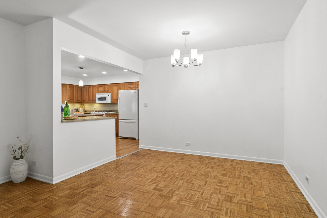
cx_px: 164
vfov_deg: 67.4
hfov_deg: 90.0
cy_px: 109
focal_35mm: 18
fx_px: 163
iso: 200
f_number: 8
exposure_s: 1/8
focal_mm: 12
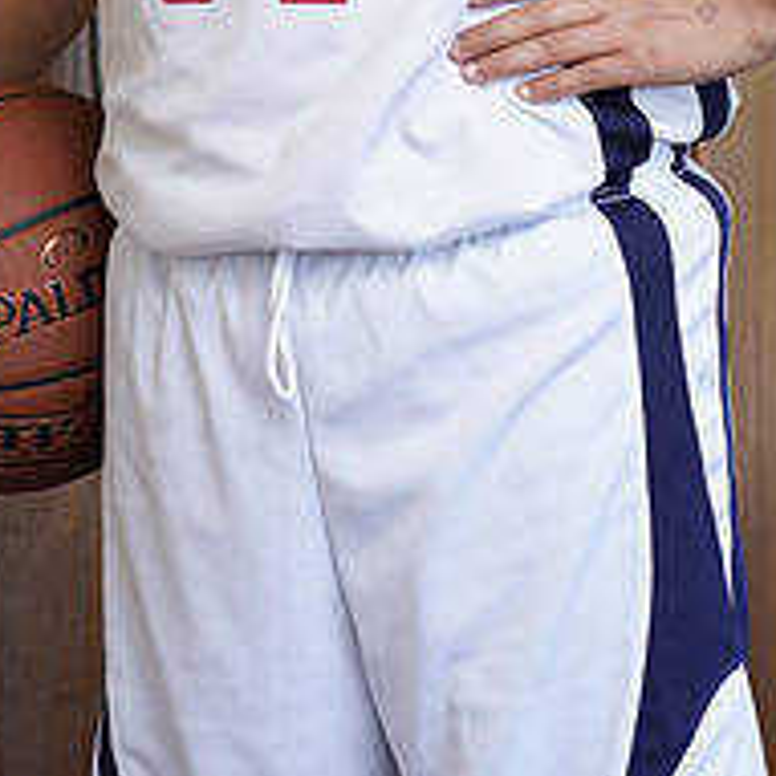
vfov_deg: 7.9
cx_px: 398
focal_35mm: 219
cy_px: -321
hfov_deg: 8.0
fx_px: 5554
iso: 200
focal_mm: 85
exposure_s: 1/60
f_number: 5.6
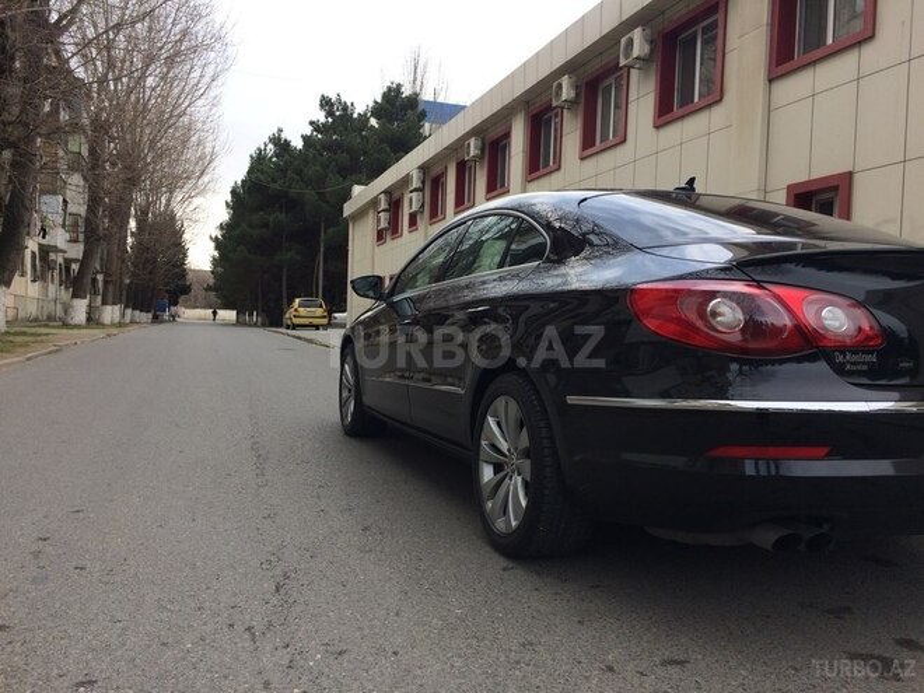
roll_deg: -1.5
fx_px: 774
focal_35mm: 29
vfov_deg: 48.2
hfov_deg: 61.7
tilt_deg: -1.9
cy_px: 346
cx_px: 462
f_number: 2.2
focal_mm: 4.15
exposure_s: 1/466
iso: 32
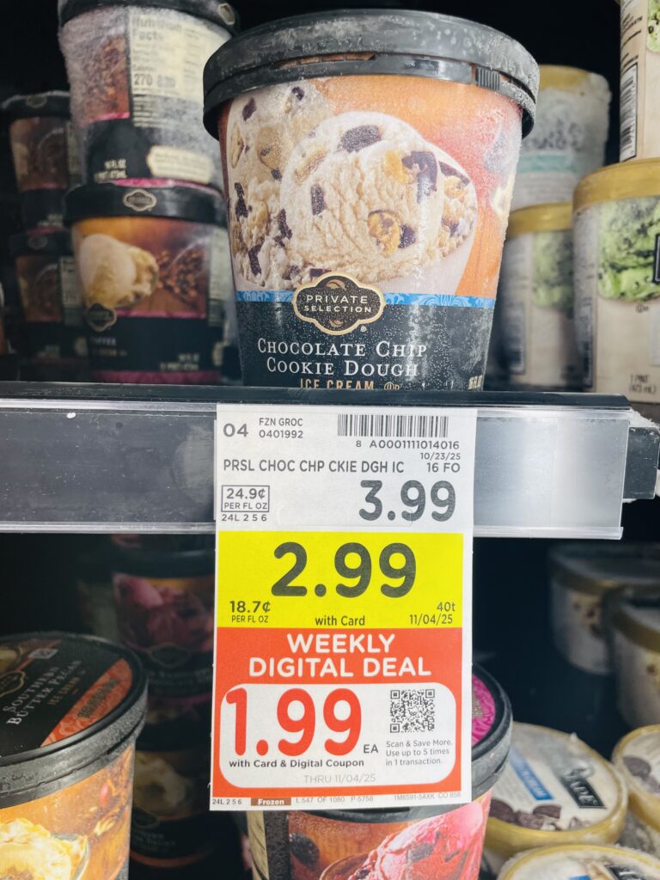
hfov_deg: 53.1
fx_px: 661
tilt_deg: -8.5
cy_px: 440
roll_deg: -0.8
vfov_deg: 67.3
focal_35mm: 26
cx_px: 330
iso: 40
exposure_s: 1/120
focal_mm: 4.2
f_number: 1.6
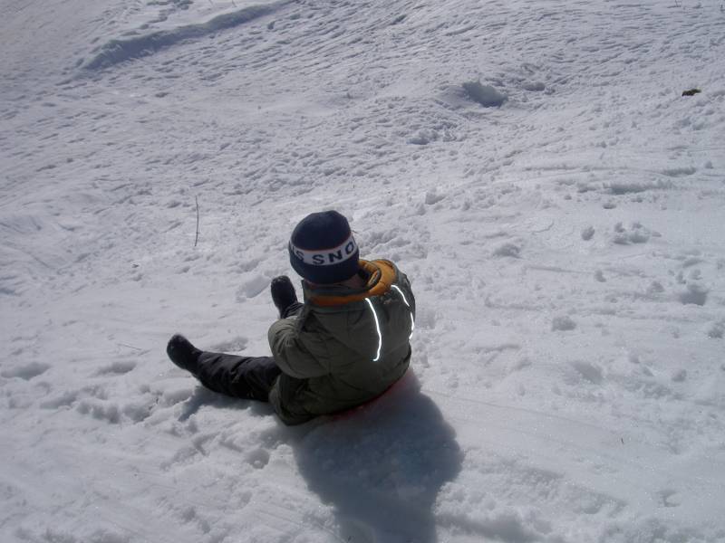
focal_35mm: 39
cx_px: 362
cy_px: 272
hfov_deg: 47.9
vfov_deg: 36.8
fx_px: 817
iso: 100
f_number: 4.7
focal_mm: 8
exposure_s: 1/2000
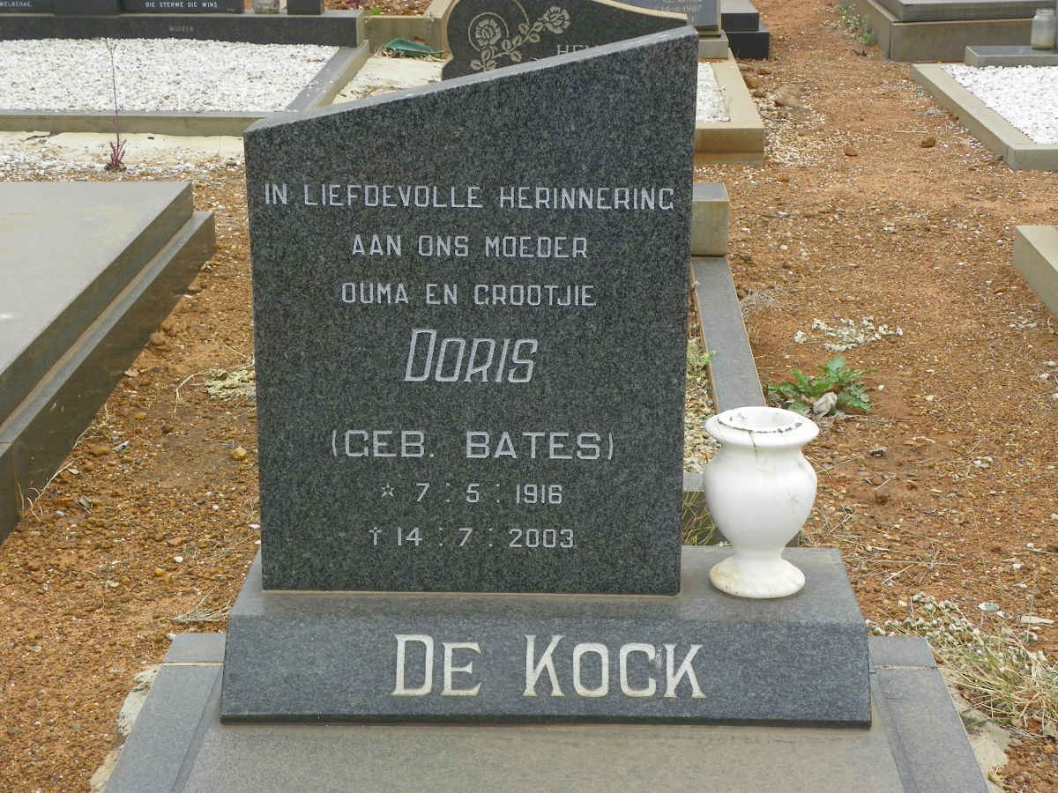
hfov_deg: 30.3
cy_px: 396
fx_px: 1956
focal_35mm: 64
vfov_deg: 22.9
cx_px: 529
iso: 64
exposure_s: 1/160
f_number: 4.5
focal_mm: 11.4
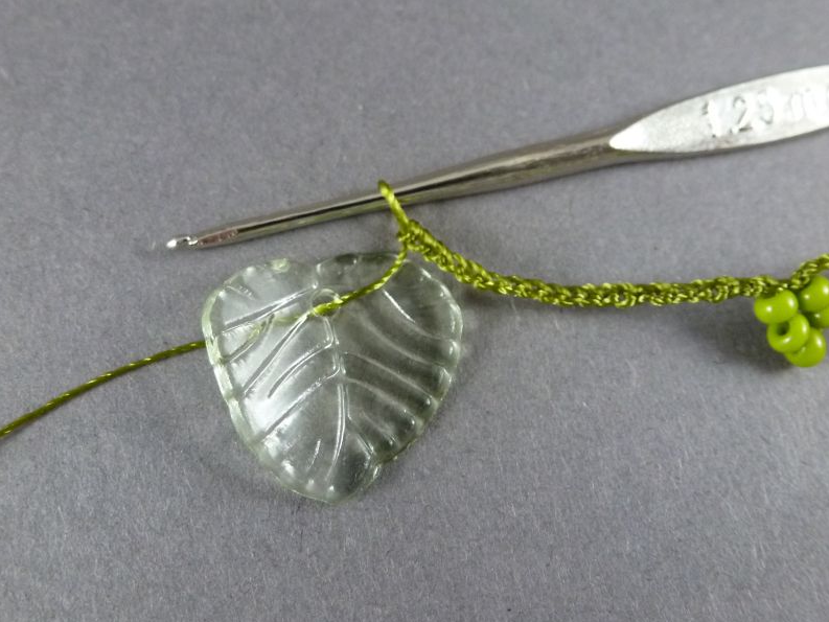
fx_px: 743
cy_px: 300
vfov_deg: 45.4
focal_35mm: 31
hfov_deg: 58.3
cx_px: 398
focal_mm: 4.3
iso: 400
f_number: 3.3
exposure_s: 1/50
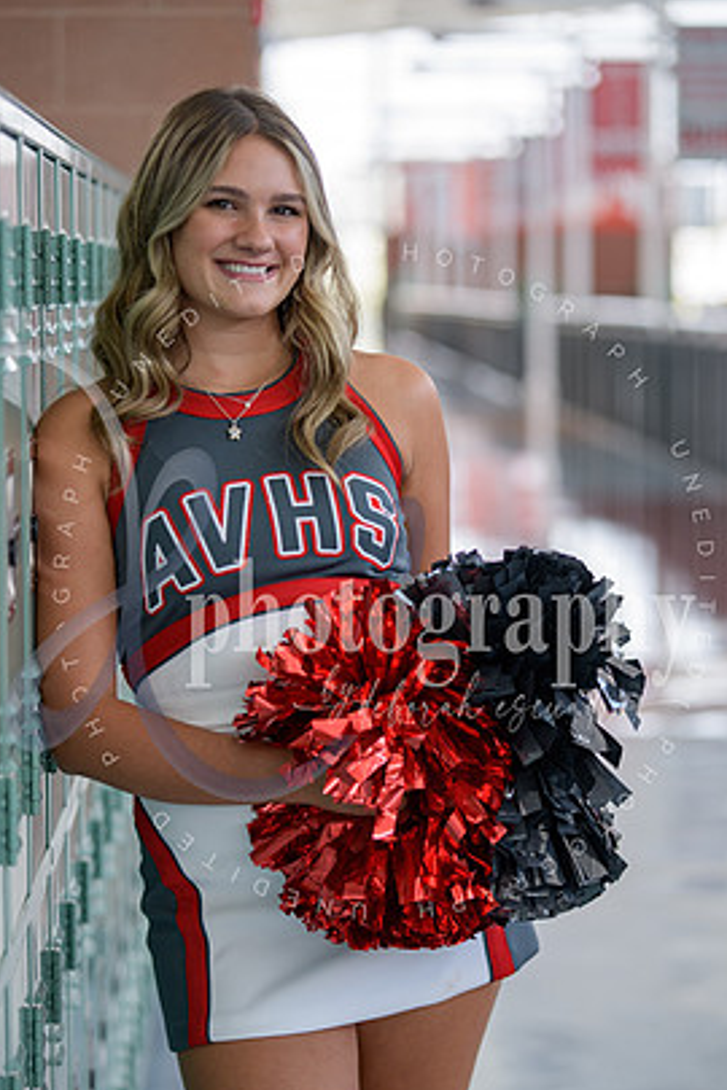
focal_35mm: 111
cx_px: 339
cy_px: 573
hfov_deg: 12.3
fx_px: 3362
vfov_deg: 18.4
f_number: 2.8
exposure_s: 1/125
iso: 250
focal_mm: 100
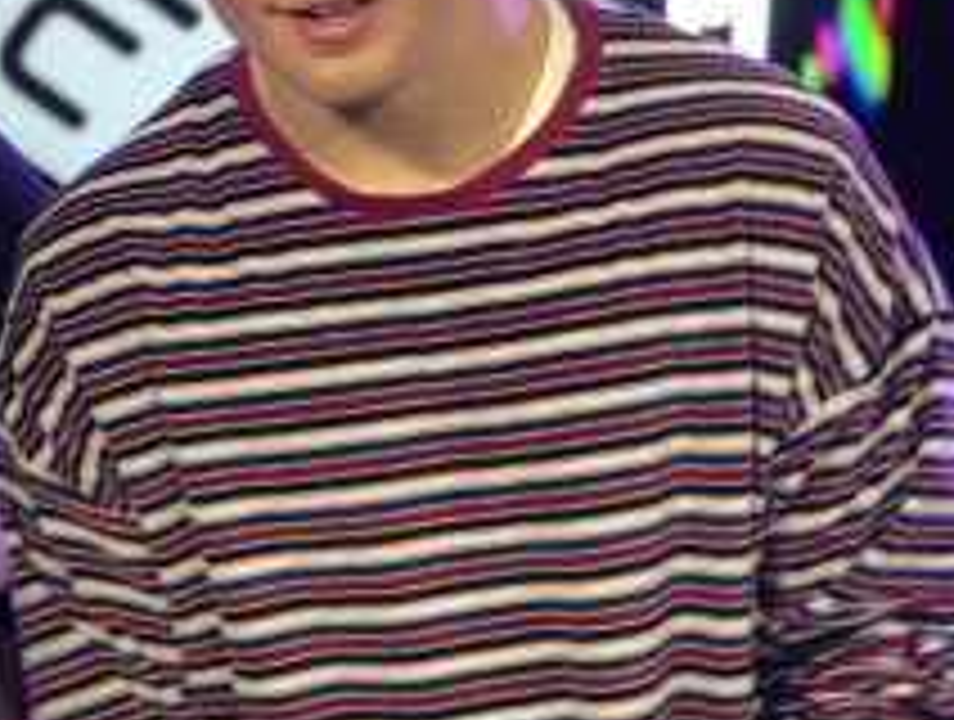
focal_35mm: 134
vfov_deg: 11.0
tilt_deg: -7.7
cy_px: 52
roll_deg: +9.4
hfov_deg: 14.5
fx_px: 3701
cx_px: 63
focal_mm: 6.6
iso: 250
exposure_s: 1/54
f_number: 2.8
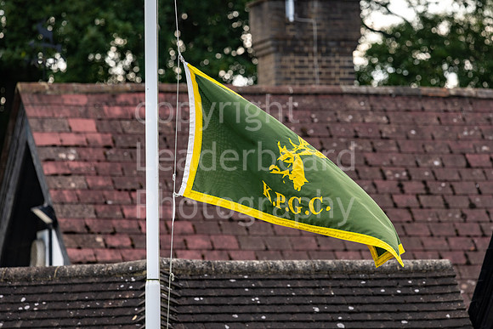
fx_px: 4739
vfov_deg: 4.0
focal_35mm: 346
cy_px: 150
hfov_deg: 6.0
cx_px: 254
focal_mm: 300
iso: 200
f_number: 5.6
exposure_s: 1/640
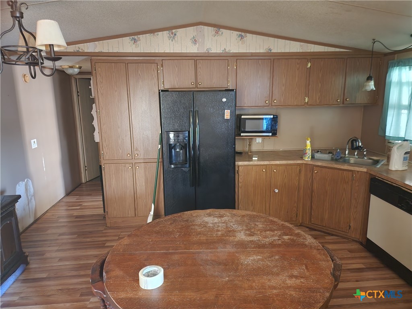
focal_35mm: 23
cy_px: 154
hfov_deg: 73.9
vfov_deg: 58.9
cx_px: 206
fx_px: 274
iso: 640
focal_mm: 6.4
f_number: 1.8
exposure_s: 1/9.99
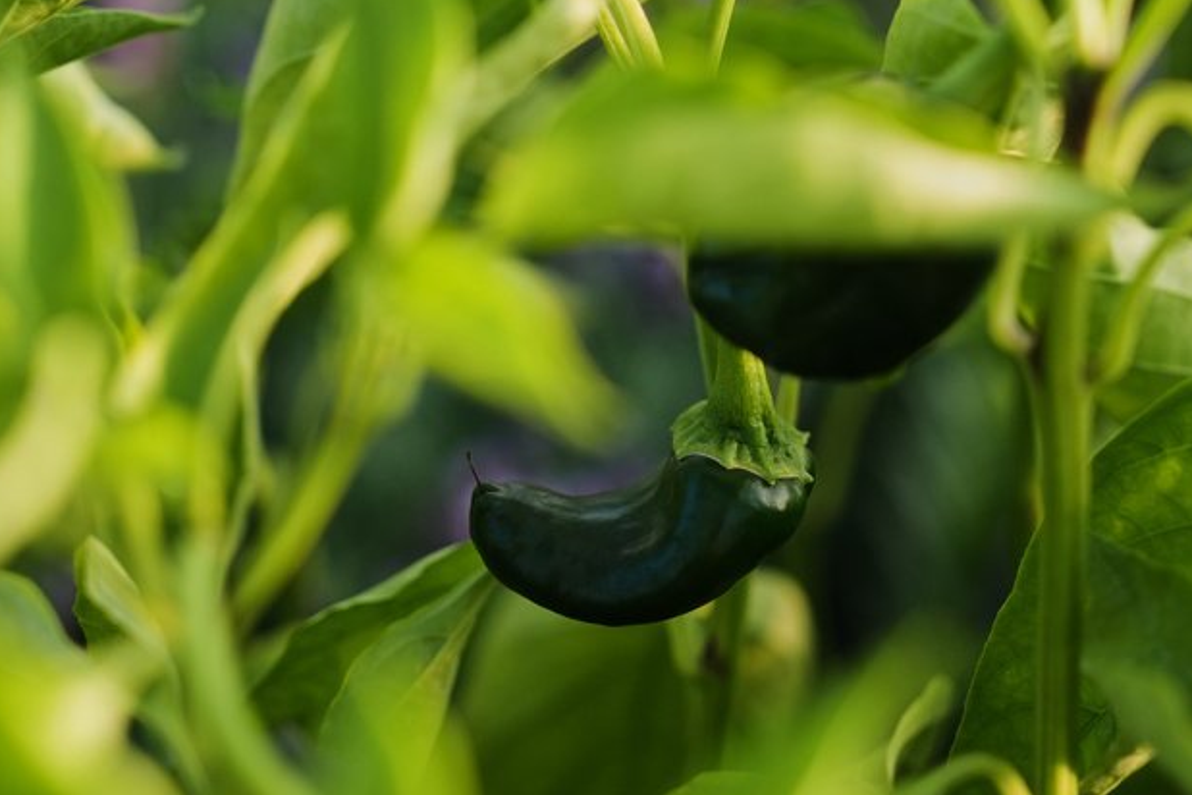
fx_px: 3841
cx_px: 658
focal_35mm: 116
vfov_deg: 11.8
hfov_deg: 17.6
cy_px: 436
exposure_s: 1/200
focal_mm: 70
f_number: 4
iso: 400
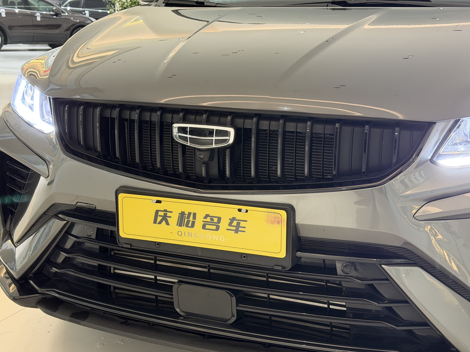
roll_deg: -0.3
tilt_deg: -14.5
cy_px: 175
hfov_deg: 37.5
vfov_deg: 28.6
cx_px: 242
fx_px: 692
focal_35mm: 51
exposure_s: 1/60
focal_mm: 6.76
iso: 250
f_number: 1.78
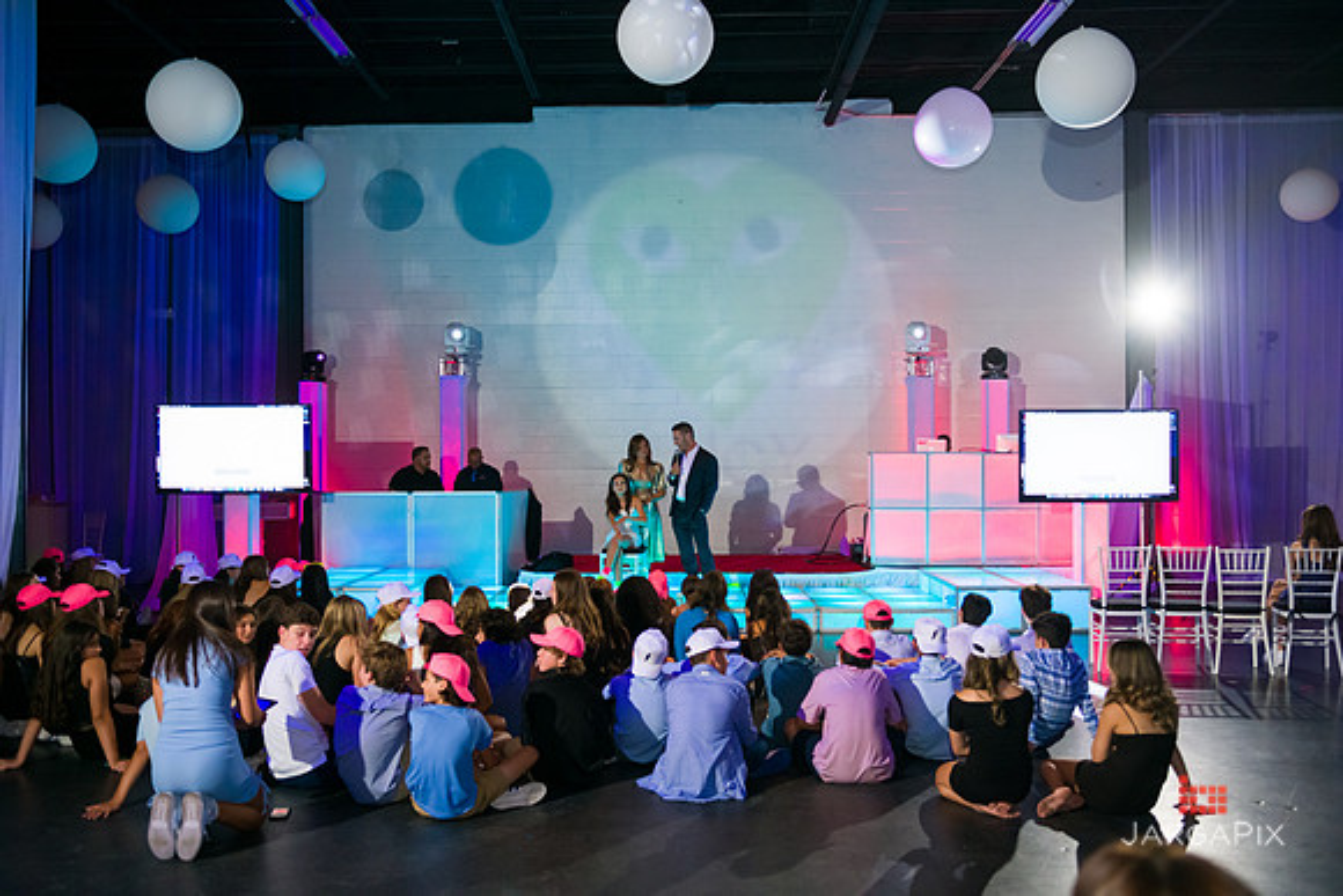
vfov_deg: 38.9
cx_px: 672
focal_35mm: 34
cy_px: 448
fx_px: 1269
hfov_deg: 55.8
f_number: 3.2
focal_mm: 34
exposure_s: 1/125
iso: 1600
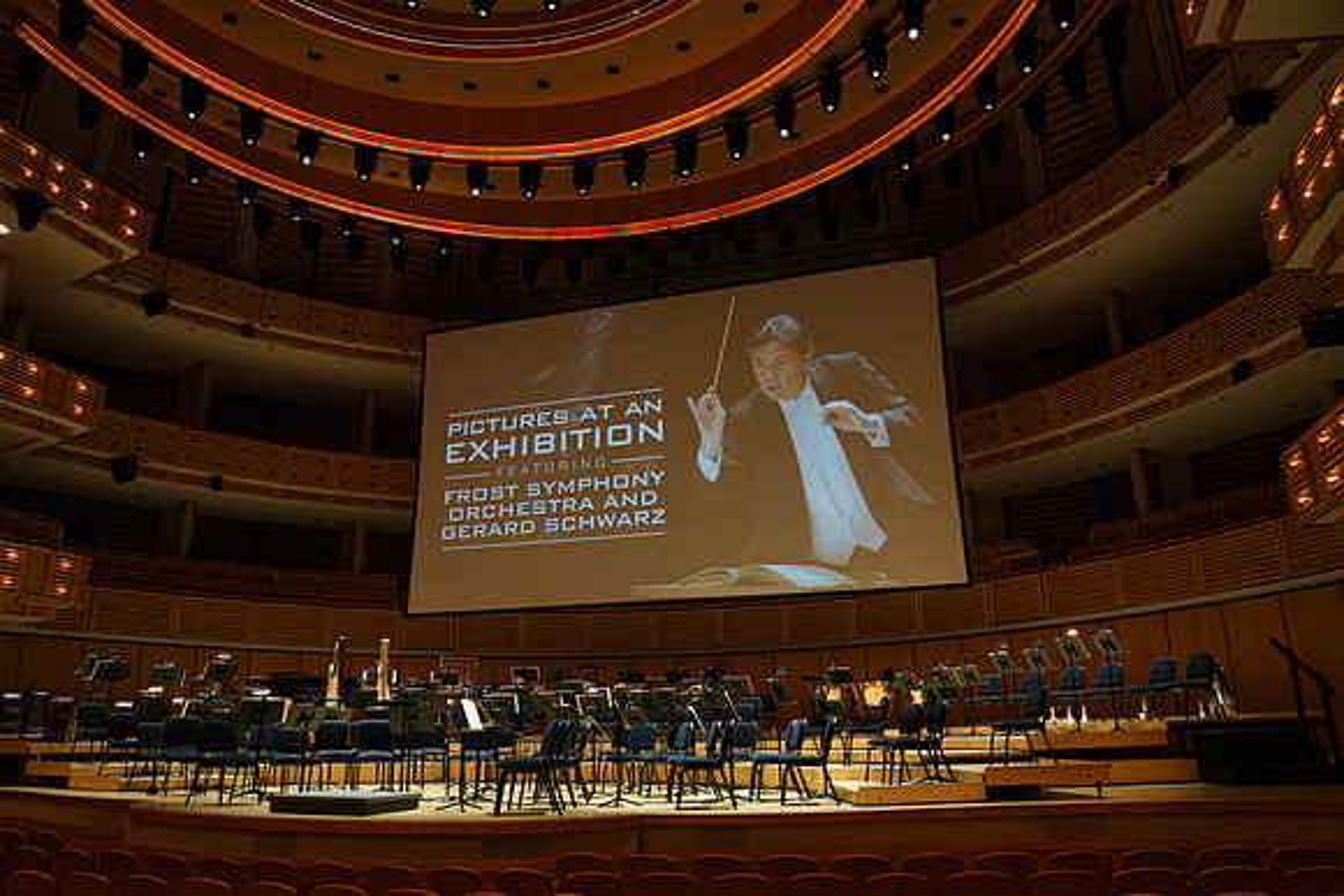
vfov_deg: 52.1
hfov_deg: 72.5
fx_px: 917
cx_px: 672
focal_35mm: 25
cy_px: 448
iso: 2500
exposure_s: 1/200
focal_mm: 24
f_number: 5.6
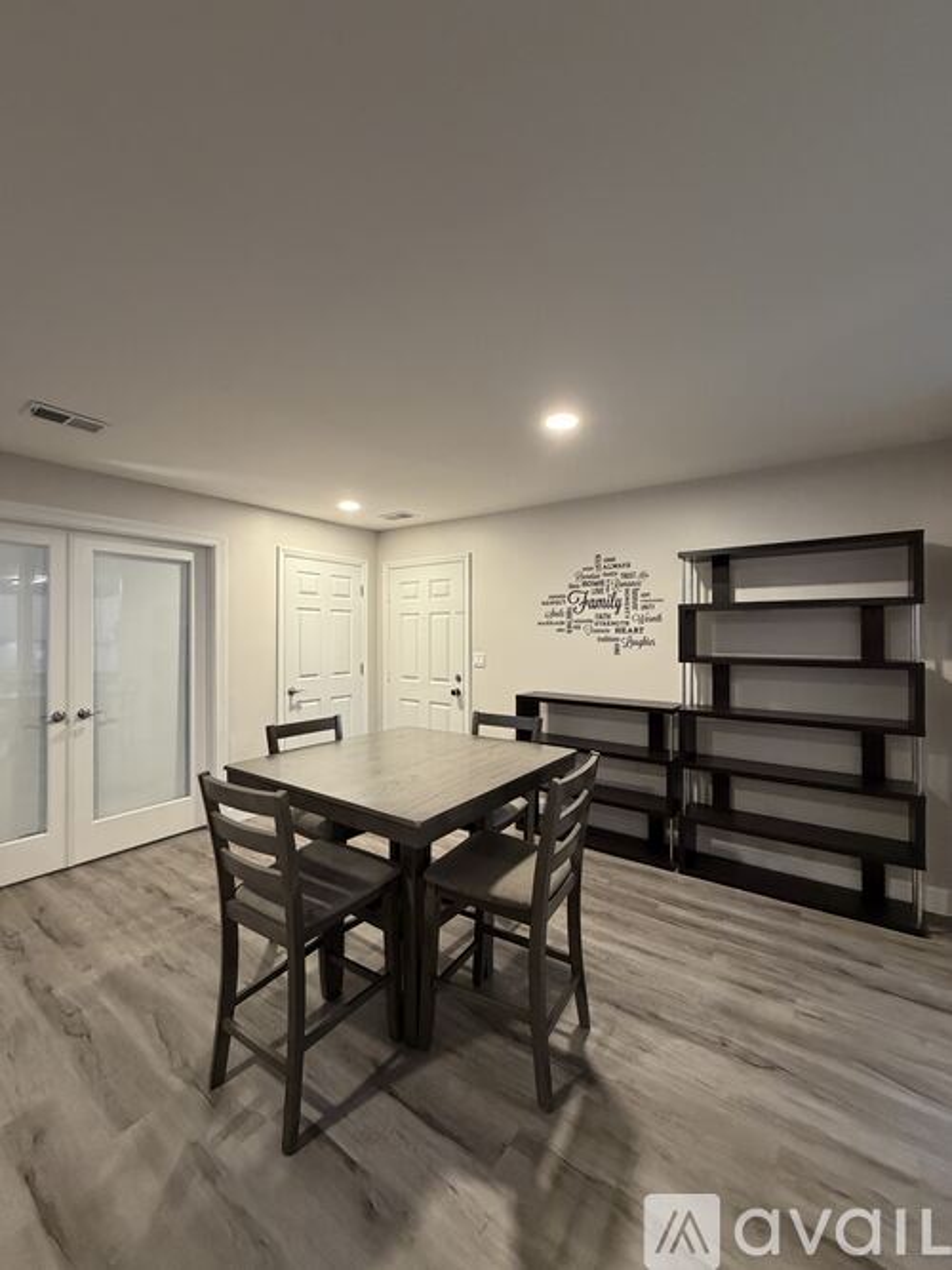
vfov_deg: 102.1
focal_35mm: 14
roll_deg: +0.1
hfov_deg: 85.7
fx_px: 514
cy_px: 635
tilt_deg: -0.7
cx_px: 476
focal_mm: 2.22
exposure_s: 1/60
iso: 640
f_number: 2.2
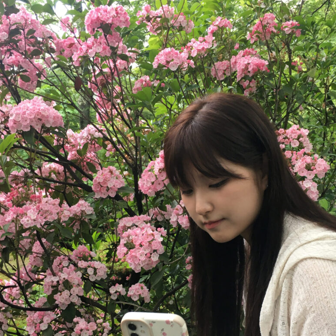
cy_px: 203
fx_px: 483
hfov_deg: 38.3
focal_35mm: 44
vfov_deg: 38.2
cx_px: 183
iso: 25
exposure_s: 1/40
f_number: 2.2
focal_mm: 4.15
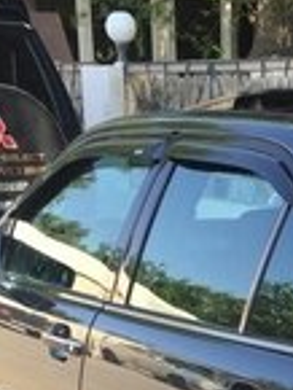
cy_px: 465
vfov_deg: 18.8
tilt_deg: -19.0
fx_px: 1116
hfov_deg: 14.6
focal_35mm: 99
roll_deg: -0.3
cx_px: 320
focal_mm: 4.15
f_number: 2.2
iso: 32
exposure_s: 1/332
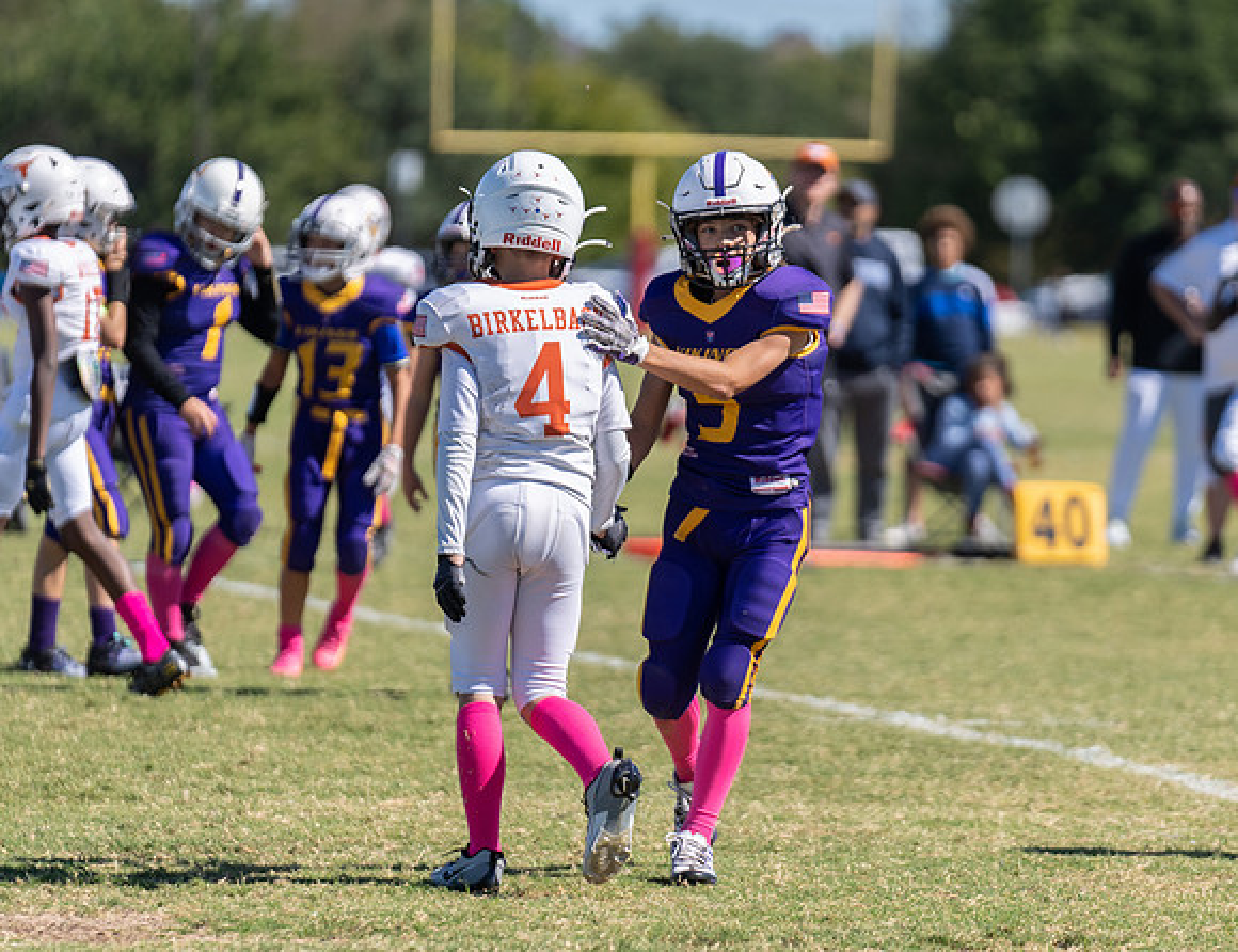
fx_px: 11916
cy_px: 469
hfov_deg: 5.9
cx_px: 732
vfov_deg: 4.6
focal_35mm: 330
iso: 100
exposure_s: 1/2000
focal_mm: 200
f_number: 2.8
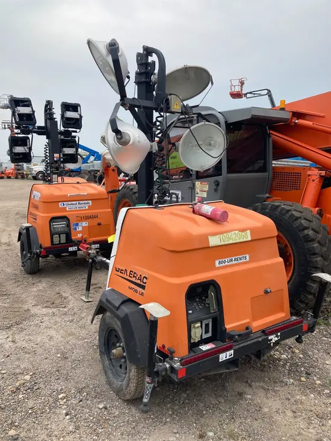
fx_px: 357
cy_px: 220
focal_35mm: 28
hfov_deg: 49.8
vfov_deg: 63.4
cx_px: 166
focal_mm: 3.99
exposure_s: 1/704
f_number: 1.8
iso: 20
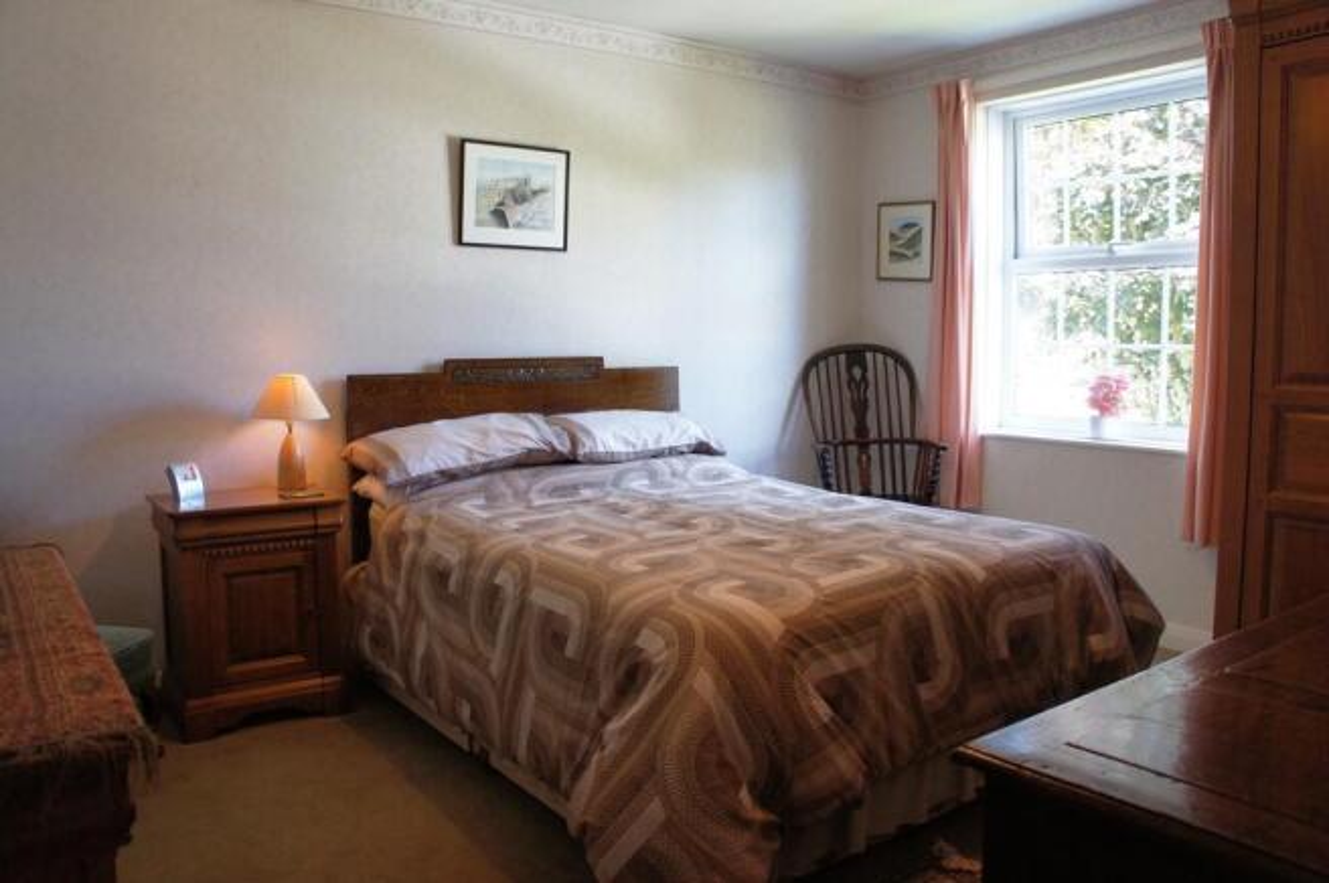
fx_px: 996
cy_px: 442
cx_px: 664
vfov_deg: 47.8
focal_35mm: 27
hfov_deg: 67.4
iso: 800
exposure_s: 1/80
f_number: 3.5
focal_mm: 18
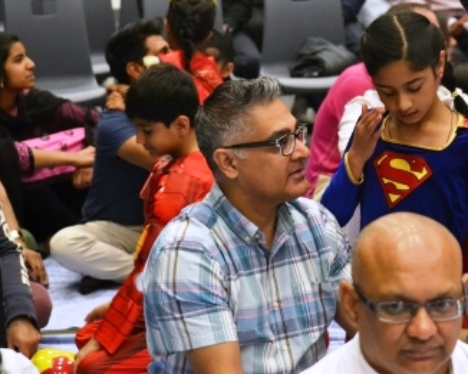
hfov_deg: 16.0
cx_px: 301
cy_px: 170
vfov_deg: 12.9
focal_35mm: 120
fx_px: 1663
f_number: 4.5
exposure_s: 1/125
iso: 2500
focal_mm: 62
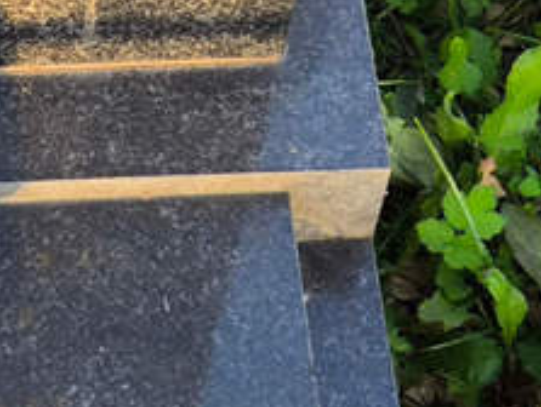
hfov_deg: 10.8
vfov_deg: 8.2
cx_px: -178
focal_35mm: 179
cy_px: -109
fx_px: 2802
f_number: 1.7
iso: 50
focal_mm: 4.71
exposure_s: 1/149
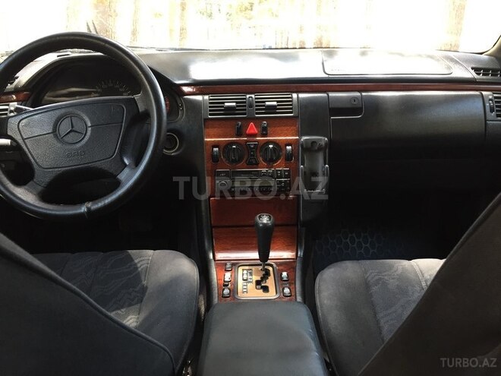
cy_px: 188
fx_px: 420
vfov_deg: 48.2
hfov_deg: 61.7
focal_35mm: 29
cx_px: 250
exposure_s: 1/33
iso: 50
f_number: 2.2
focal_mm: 4.15
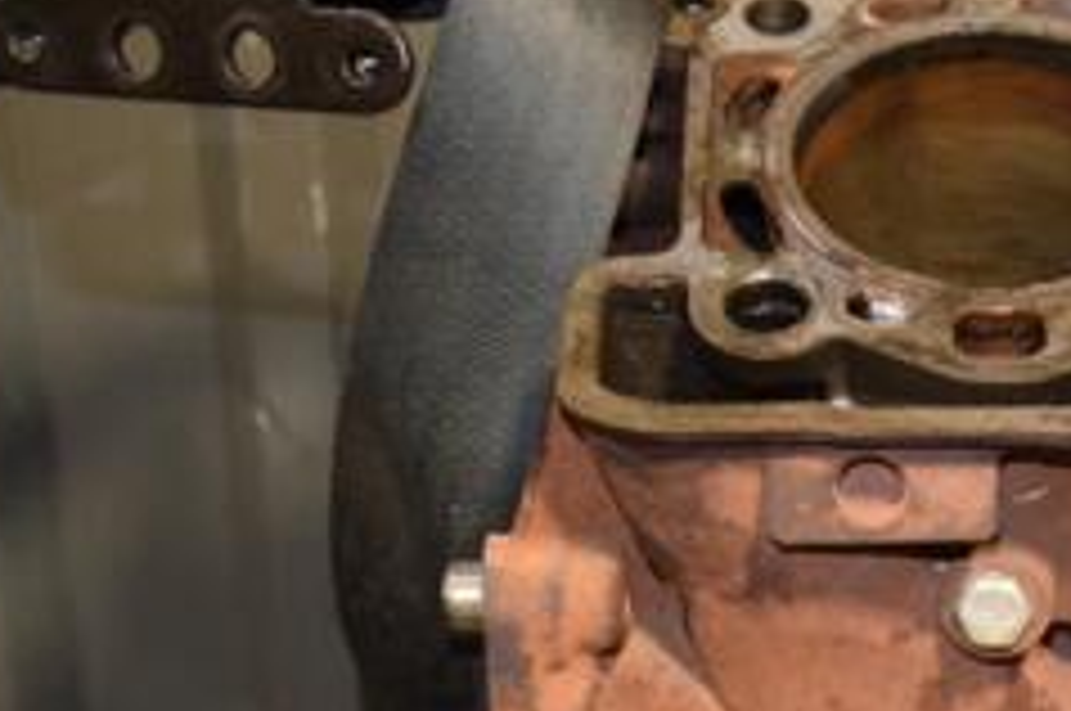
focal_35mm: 106
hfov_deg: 18.3
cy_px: 576
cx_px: 1282
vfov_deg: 12.8
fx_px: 3149
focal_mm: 28
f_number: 5
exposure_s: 1/80
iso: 800
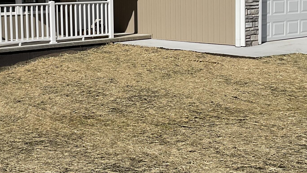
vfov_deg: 17.4
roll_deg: +1.0
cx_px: 114
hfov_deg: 30.4
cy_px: 40
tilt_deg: -3.8
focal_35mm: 69
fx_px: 562
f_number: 1.8
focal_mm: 3
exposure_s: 1/4405
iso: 16
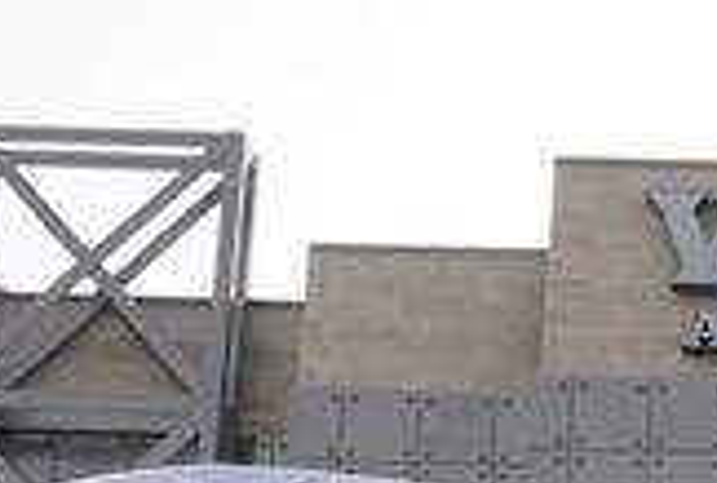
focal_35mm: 136
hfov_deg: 14.6
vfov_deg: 9.6
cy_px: 869
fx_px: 2716
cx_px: 819
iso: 100
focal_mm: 23
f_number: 5.6
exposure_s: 1/125
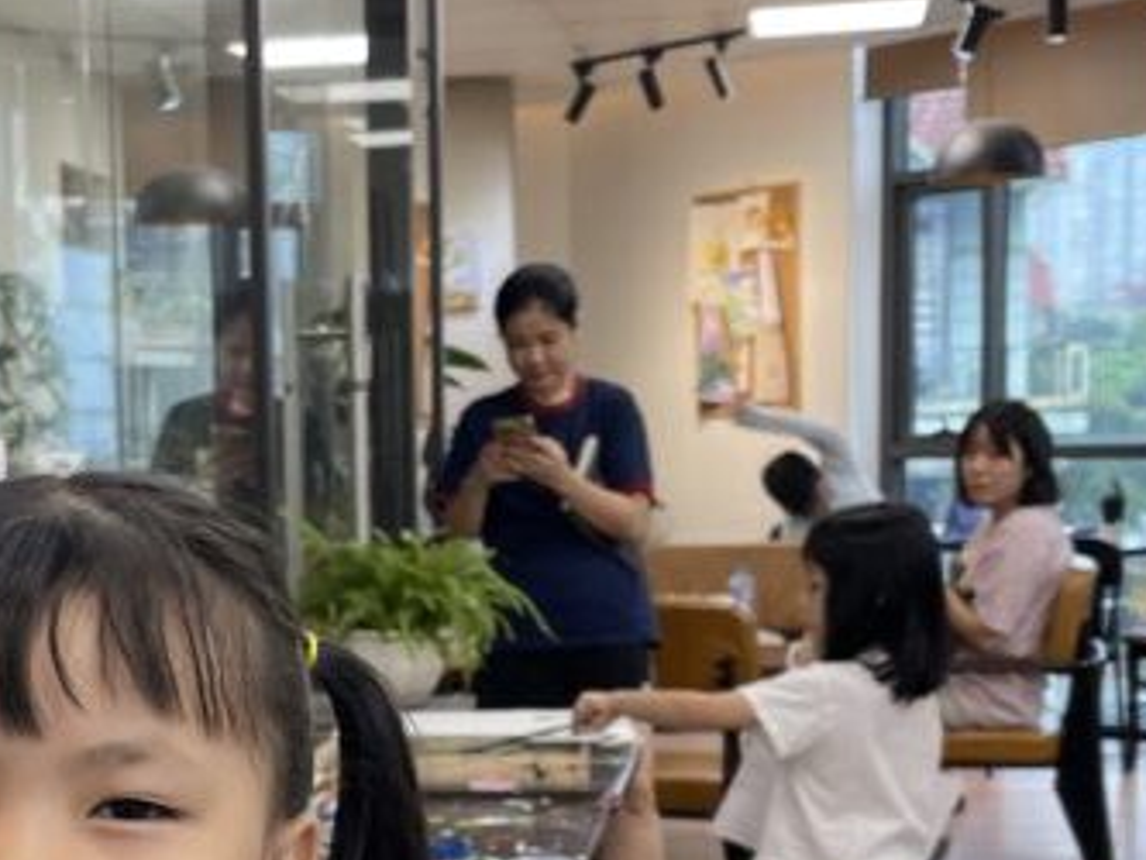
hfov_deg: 25.5
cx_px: 203
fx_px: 2484
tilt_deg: -9.0
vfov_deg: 19.2
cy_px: 805
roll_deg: +1.1
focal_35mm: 75
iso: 80
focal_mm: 5.1
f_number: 1.6
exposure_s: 1/121
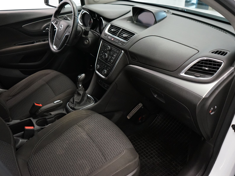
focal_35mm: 31
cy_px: 87
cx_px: 111
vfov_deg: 45.4
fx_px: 210
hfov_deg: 58.3
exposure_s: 1/160
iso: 4000
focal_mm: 28
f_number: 3.5
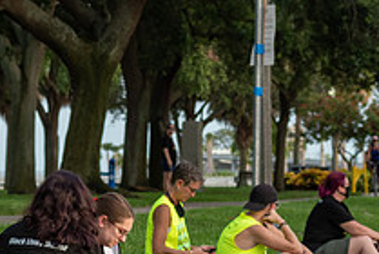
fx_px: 3078
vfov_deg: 4.7
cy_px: 246
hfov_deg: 7.0
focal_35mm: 292
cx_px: 82
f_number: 5.6
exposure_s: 1/500
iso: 400
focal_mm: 70
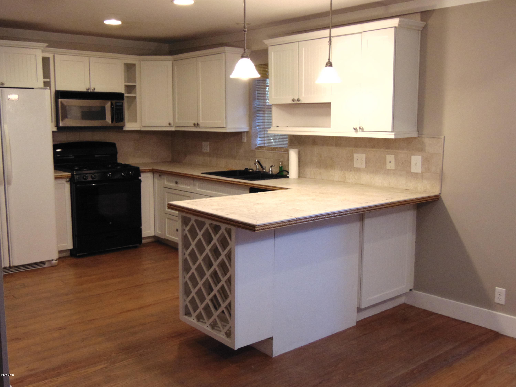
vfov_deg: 40.7
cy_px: 194
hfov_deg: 52.6
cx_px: 258
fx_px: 522
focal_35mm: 35
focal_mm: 6.3
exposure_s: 1/30
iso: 320
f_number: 3.2
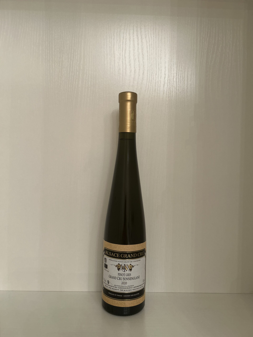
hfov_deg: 53.1
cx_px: 126
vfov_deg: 67.3
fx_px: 253
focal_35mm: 26
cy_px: 168
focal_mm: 5.7
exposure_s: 1/50
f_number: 1.5
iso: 160
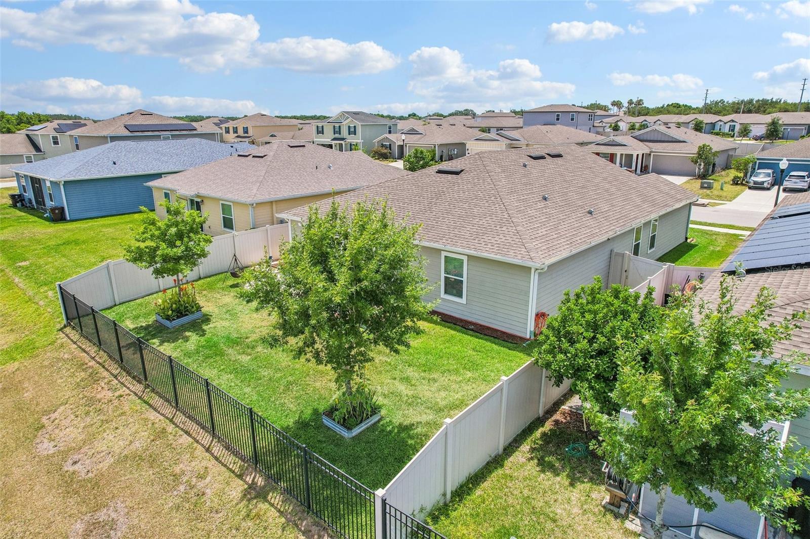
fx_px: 495
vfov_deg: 57.2
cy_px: 270
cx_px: 405
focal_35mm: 22
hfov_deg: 78.6
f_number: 2.8
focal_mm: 8.4
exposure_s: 1/2500
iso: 130
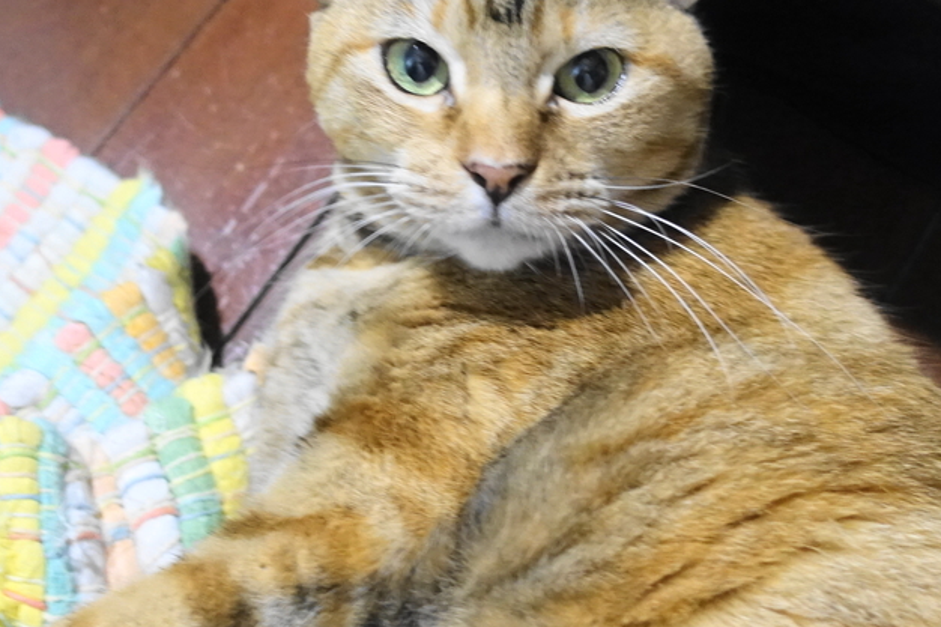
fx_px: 1202
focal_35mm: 46
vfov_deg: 29.2
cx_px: 499
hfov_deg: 42.7
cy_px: 376
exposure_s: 1/50
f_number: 1.8
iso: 1600
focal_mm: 8.8
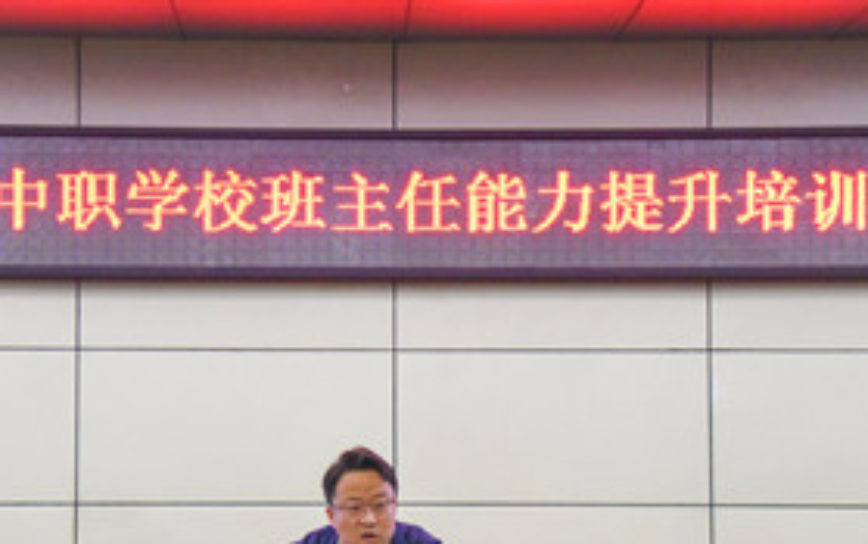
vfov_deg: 17.8
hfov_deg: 28.1
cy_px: 399
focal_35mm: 73
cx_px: 361
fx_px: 1729
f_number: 7.1
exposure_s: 1/125
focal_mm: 50
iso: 12800
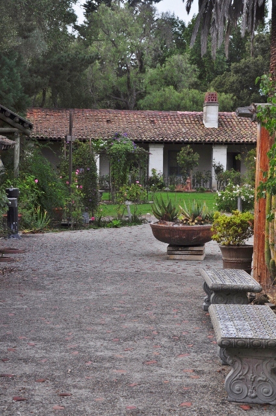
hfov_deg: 17.4
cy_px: 208
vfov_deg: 26.0
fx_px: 899
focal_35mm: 78
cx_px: 138
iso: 200
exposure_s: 1/60
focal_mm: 52
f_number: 13
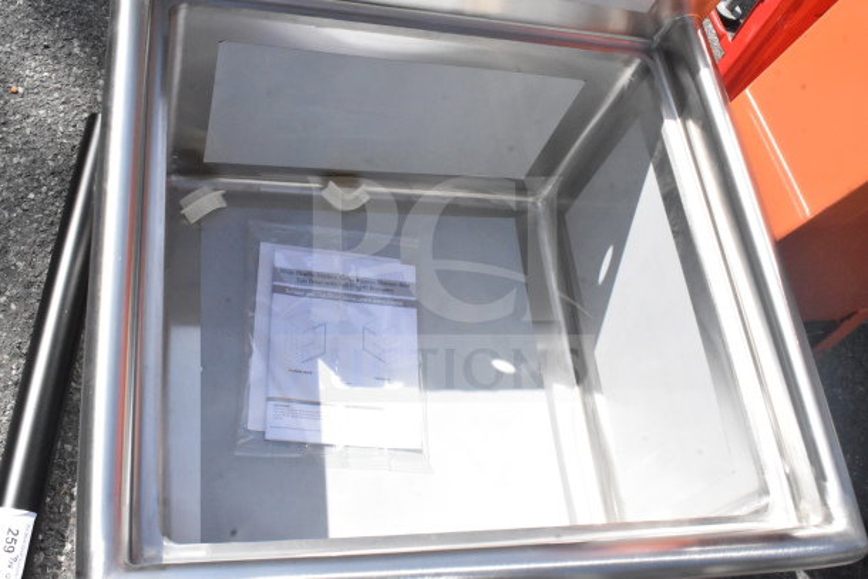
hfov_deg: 51.3
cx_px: 434
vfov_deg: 35.5
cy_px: 290
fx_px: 904
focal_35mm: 38
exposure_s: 1/2000
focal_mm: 25
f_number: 22
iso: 6400
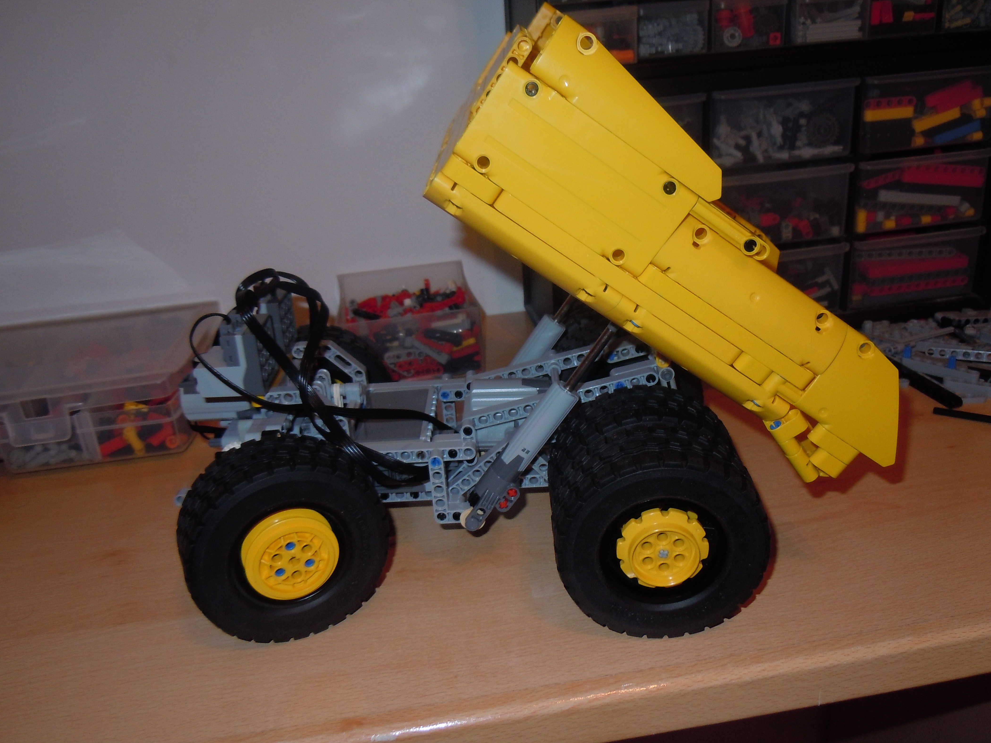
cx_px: 488
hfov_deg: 58.4
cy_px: 379
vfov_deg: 45.4
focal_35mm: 31
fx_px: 887
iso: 200
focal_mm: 5.4
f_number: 3.5
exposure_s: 1/30
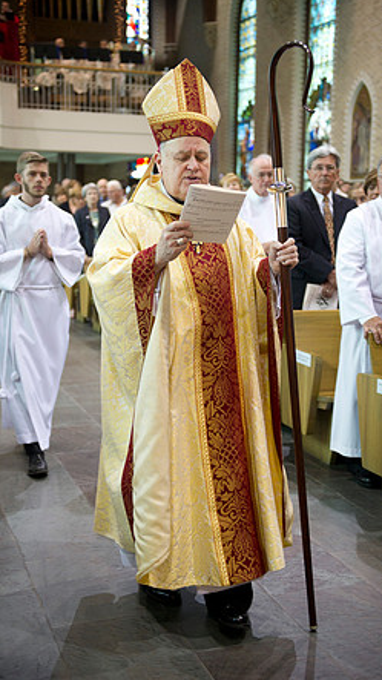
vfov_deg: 40.6
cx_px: 193
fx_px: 919
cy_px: 338
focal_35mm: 51
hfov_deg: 23.5
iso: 2000
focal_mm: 48
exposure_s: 1/80
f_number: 2.8
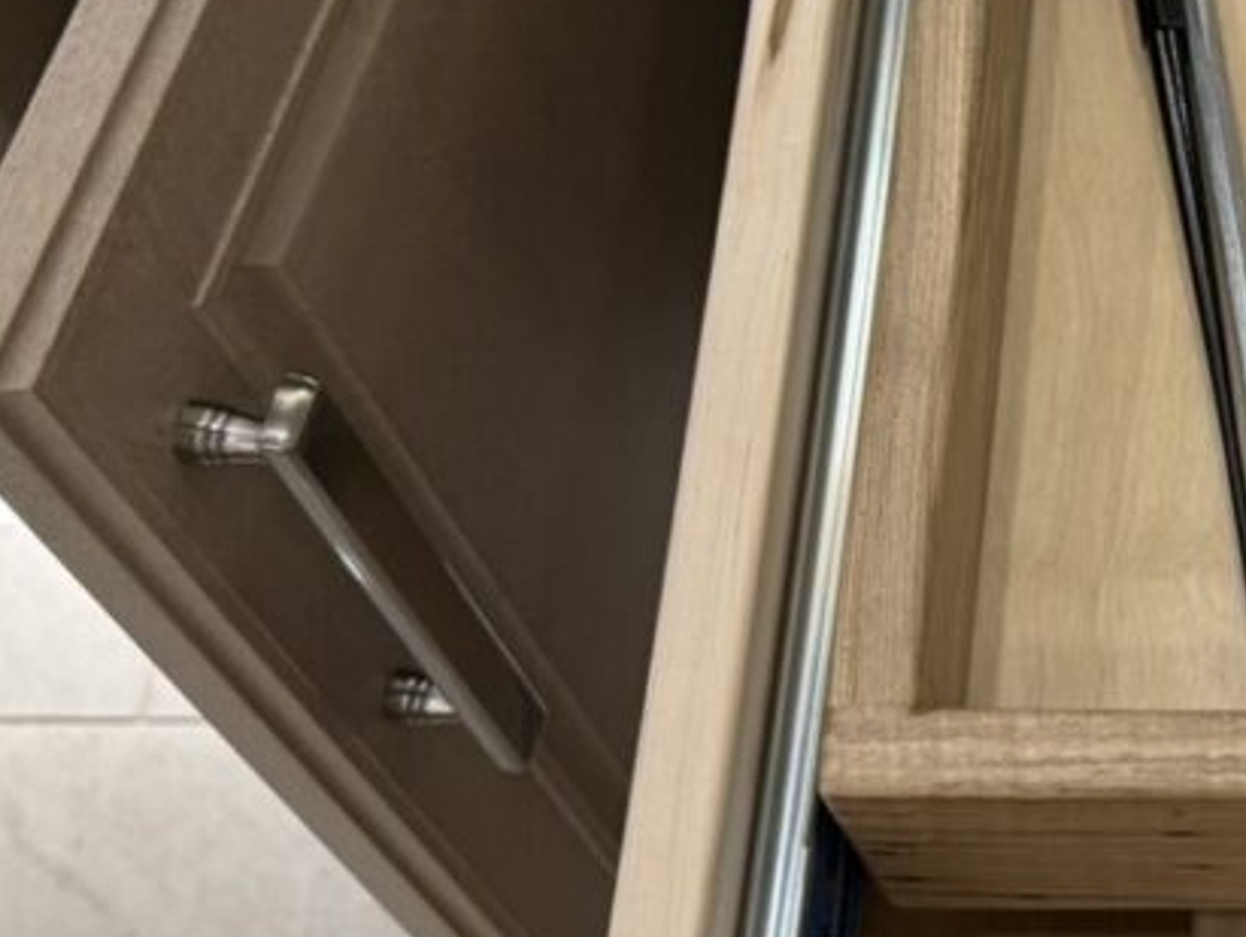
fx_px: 3026
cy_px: 382
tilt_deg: -61.5
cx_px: 1637
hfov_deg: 21.0
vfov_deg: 17.6
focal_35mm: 84
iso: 320
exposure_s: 1/120
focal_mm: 6.76
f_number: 1.78
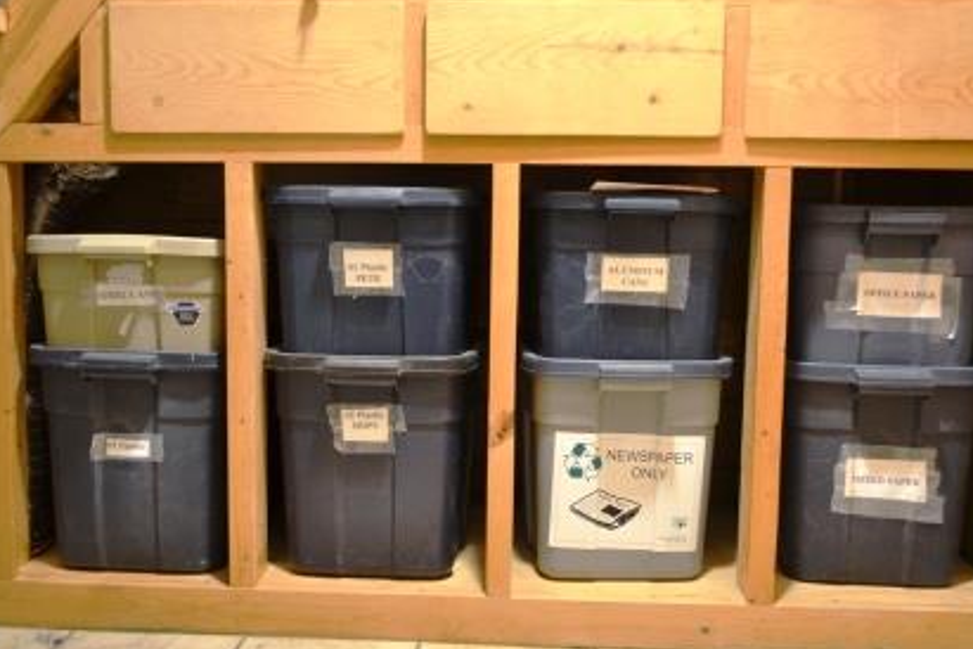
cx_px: 504
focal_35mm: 36
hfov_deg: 53.1
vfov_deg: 36.9
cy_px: 328
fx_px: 973
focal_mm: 22
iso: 800
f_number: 3.8
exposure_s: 1/4
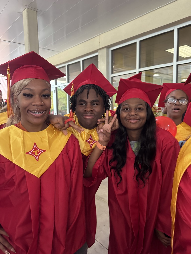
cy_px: 127
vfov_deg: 71.6
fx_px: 177
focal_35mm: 24
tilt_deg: -6.9
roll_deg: +1.0
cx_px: 96
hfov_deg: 56.8
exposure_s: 1/60
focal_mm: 6.76
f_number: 1.78
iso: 640
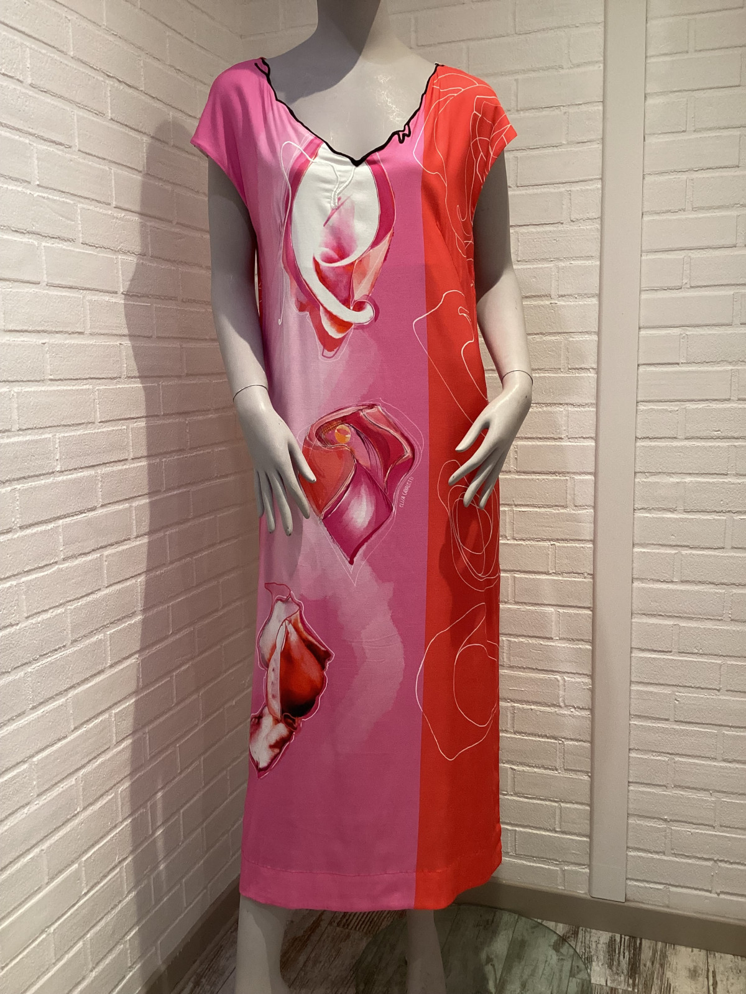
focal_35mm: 31
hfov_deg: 45.4
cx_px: 373
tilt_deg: -9.3
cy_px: 497
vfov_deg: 58.4
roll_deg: +1.6
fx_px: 891
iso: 200
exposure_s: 1/50
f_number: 2.4
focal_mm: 3.3
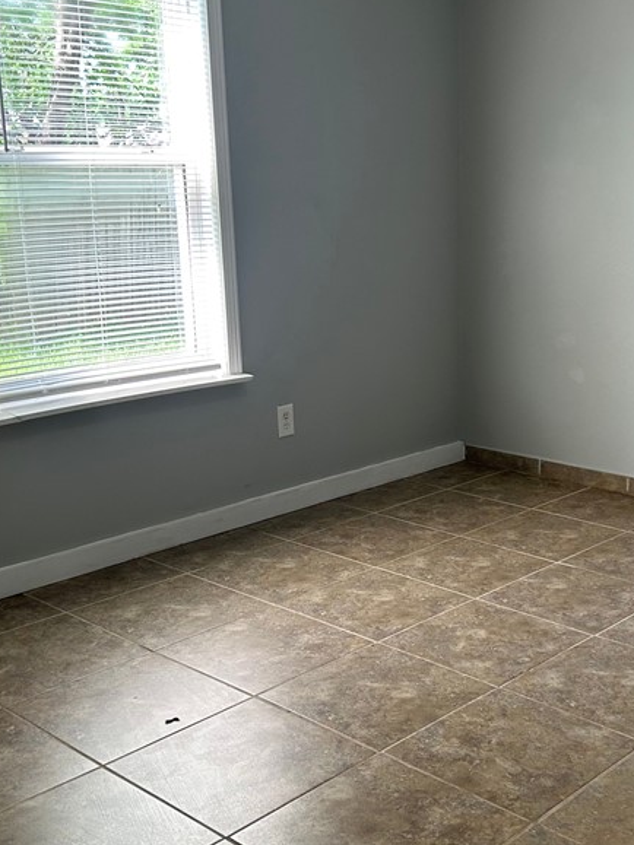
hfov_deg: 31.1
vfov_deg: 41.2
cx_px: 457
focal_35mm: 46
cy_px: 473
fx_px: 1124
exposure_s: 1/125
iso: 64
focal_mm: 5.7
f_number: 1.5
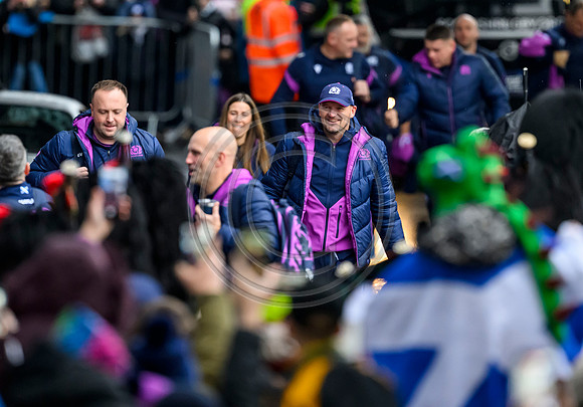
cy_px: 144
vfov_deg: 2.7
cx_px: 304
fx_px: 8769
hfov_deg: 3.8
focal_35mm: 534
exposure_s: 1/1000
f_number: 3.5
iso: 5000
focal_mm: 400
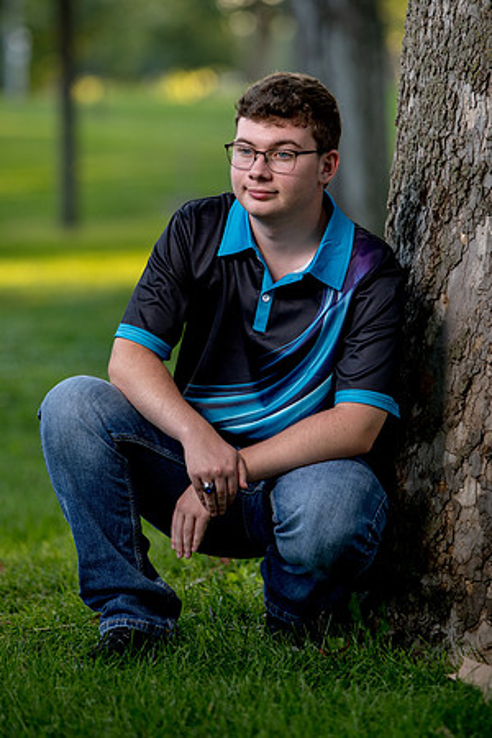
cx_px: 246
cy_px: 369
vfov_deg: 13.7
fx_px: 3075
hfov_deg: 9.1
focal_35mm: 150
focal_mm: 150
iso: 200
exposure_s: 1/250
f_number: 3.2
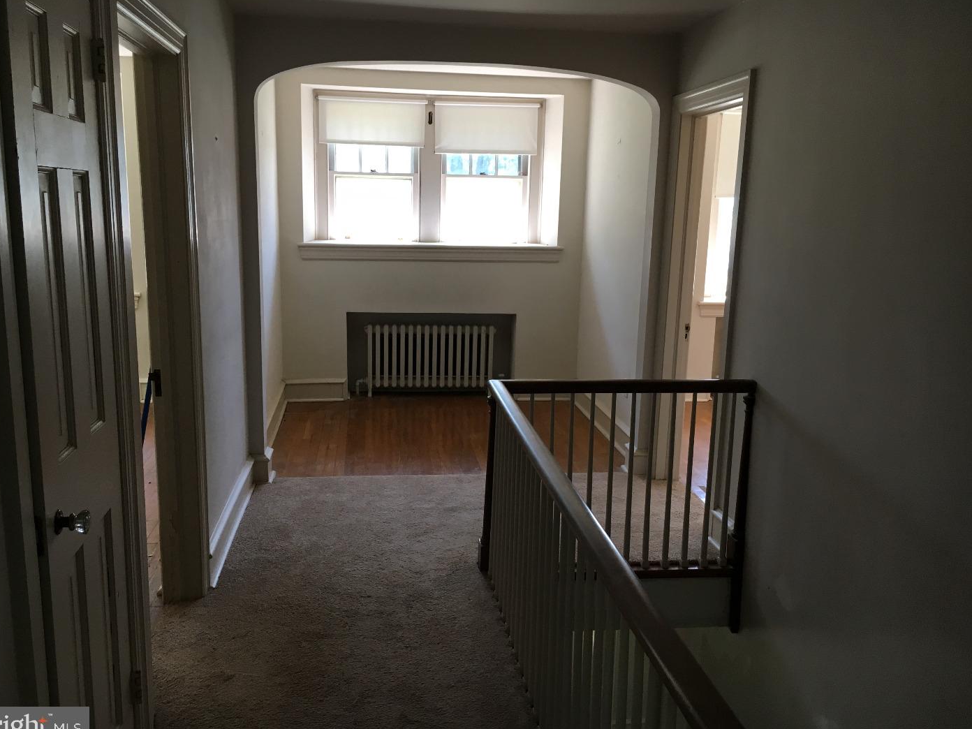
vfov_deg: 46.8
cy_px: 369
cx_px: 470
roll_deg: -1.4
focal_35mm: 30
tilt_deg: -9.7
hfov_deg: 60.0
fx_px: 842
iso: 32
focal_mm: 4.15
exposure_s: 1/30
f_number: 2.2
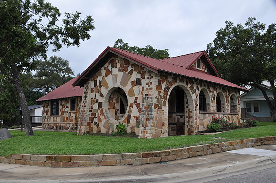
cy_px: 92
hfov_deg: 57.3
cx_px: 138
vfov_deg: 39.9
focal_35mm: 33
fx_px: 253
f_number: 10
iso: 200
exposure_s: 1/100
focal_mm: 22
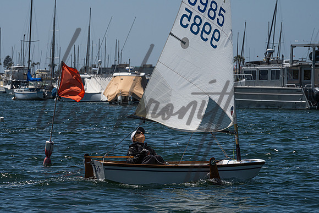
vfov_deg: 5.7
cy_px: 110
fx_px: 2128
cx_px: 138
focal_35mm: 240
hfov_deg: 8.6
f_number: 16
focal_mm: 200
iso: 250
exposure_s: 1/800
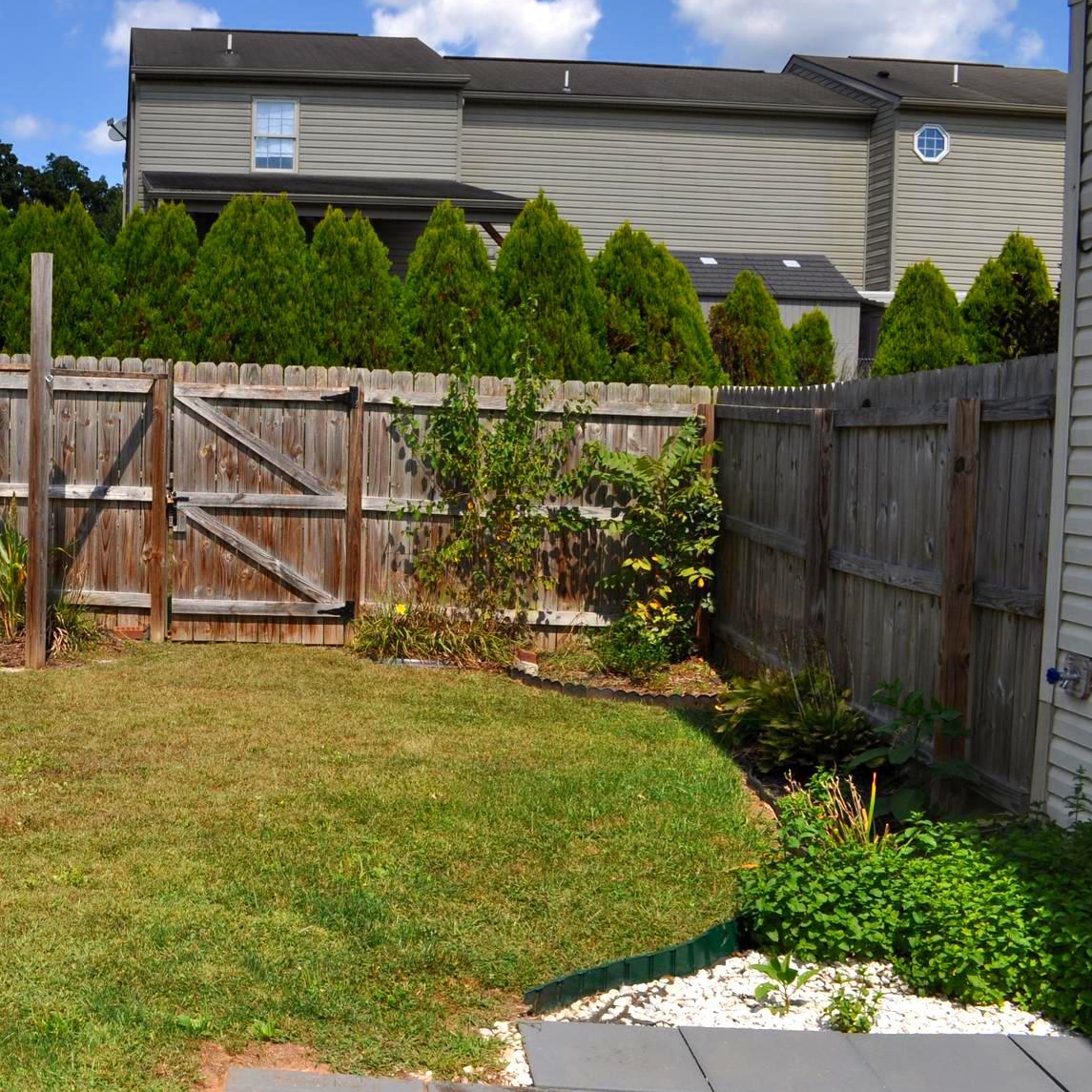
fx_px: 1463
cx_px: 122
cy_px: 529
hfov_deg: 38.3
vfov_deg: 40.9
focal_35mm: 41
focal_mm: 18
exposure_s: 1/200
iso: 200
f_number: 14
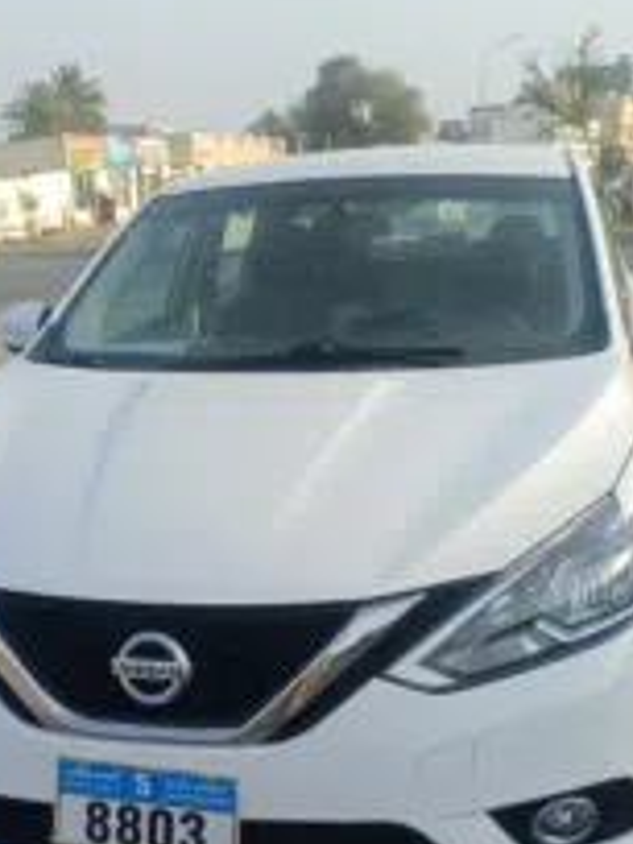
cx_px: 298
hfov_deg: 29.7
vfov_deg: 37.7
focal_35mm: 49
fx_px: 1195
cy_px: 662
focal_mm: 4.65
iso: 50
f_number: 1.8
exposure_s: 1/564
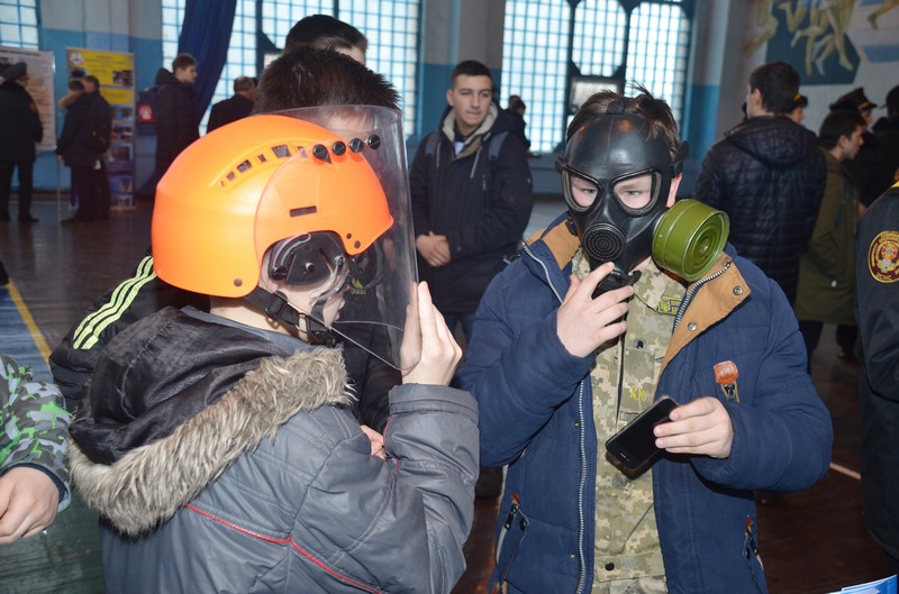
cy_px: 297
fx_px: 971
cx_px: 450
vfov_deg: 34.0
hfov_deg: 49.7
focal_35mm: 39
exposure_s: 1/80
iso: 320
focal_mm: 26
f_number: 3.8
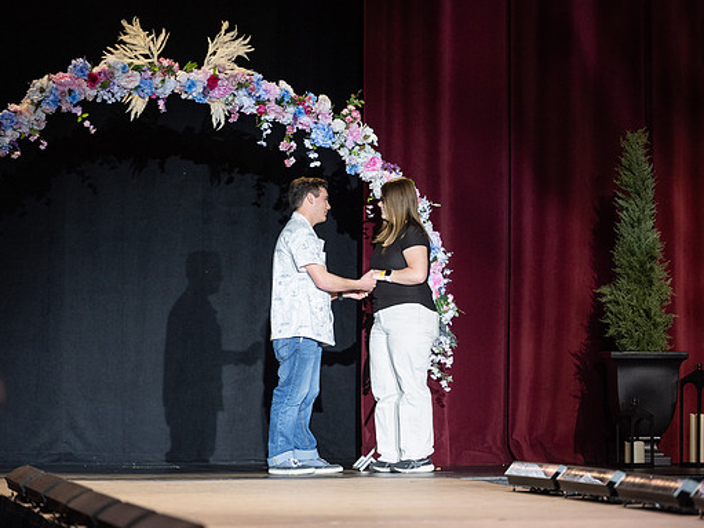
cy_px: 265
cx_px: 372
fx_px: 4107
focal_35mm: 202
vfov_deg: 7.4
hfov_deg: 9.8
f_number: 2.8
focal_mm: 185
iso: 1250
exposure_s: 1/1000
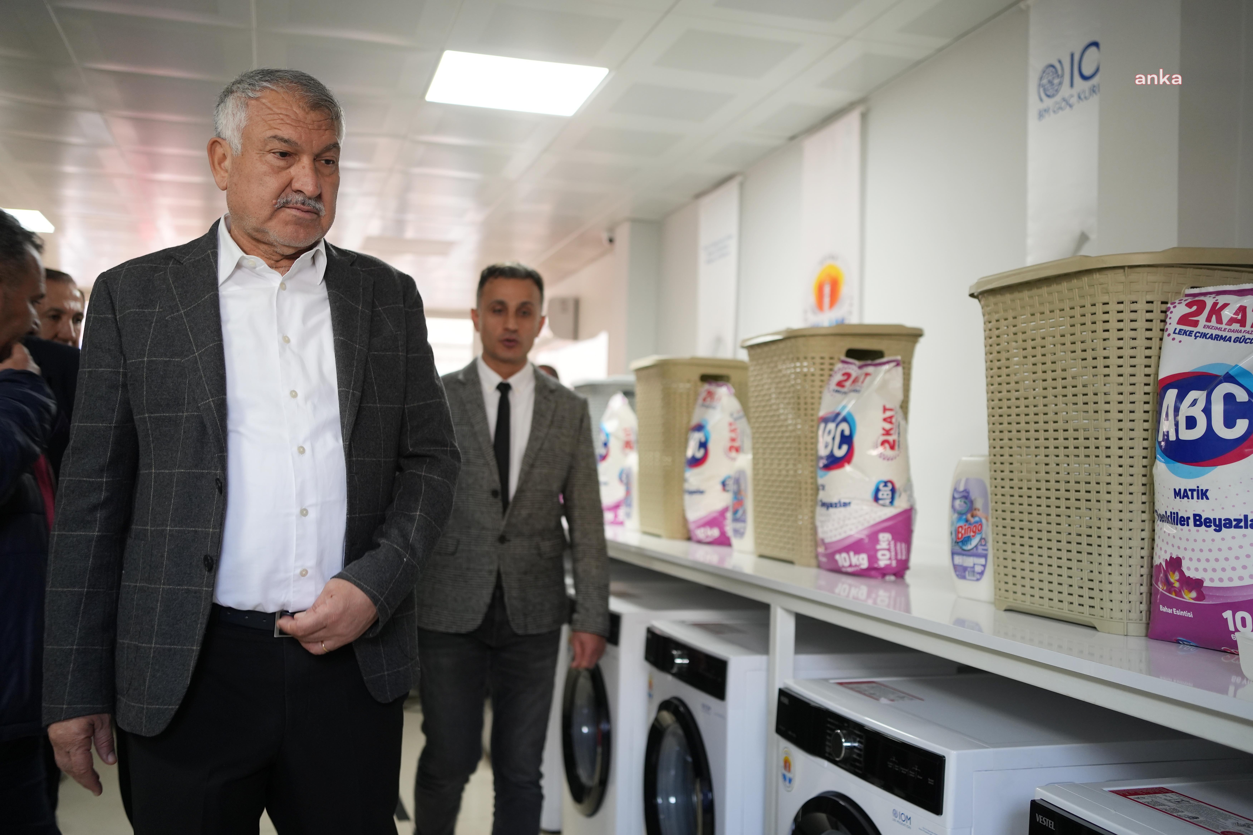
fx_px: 1218
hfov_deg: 54.4
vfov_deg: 37.9
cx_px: 626
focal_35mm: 35
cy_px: 418
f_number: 2.8
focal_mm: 35
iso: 1000
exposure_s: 1/125
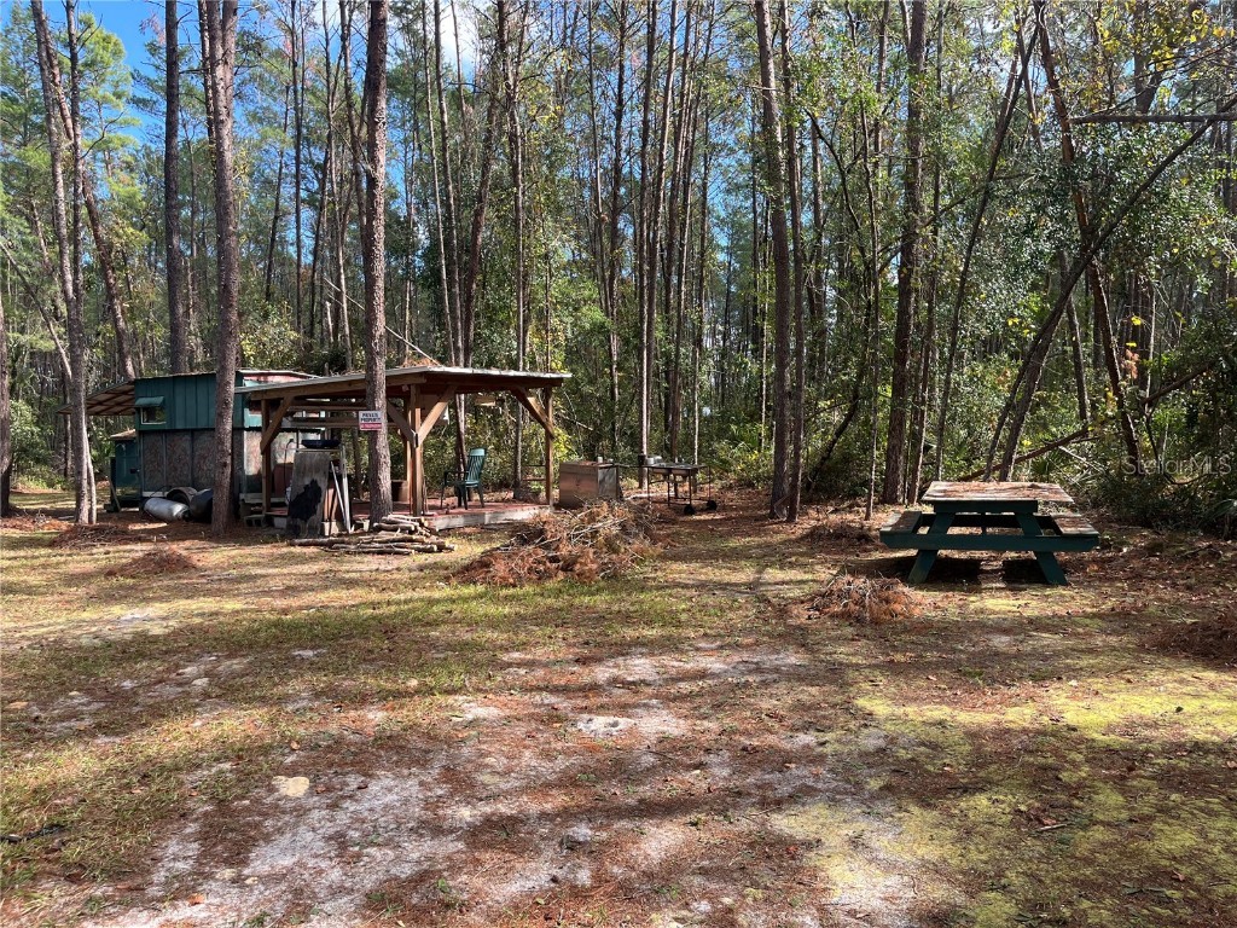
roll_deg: +0.2
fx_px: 929
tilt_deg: -2.1
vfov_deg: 53.1
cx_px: 618
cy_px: 464
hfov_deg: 67.3
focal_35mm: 26
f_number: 1.6
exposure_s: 1/497
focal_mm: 5.1
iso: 50
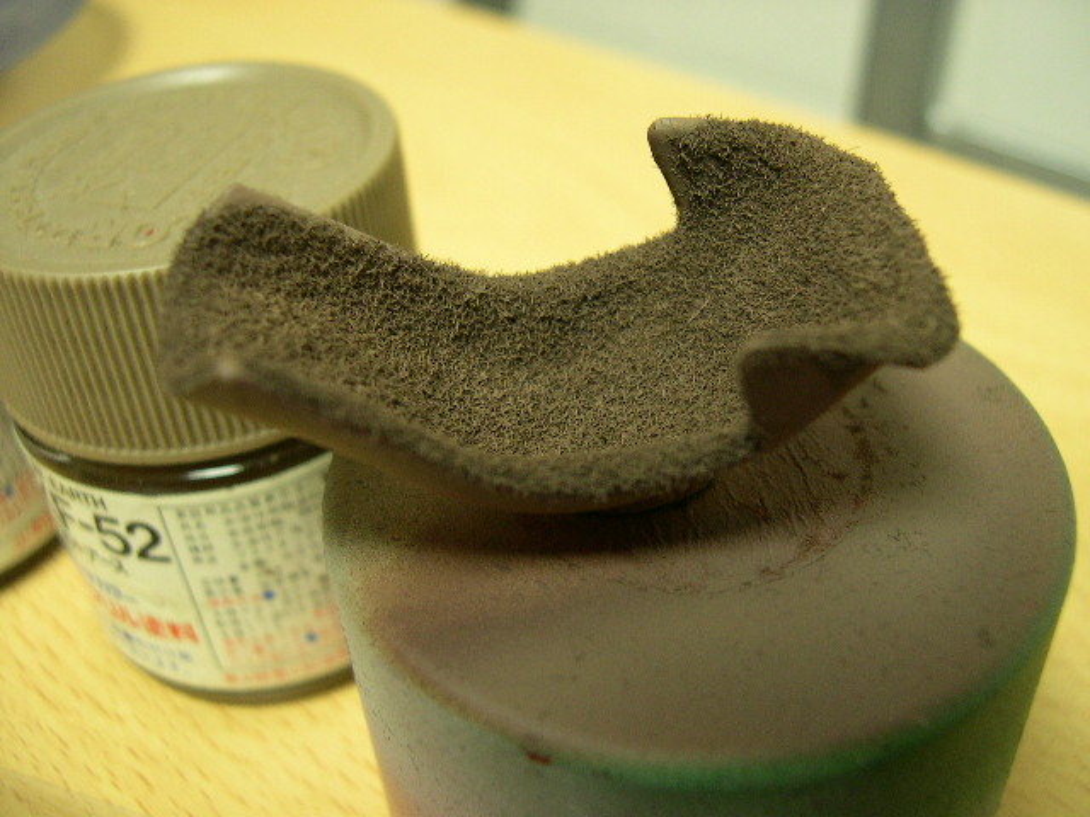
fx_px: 1197
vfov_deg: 37.7
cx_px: 545
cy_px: 408
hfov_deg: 49.0
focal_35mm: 38
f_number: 2.8
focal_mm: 8
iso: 213
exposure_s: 1/5.3
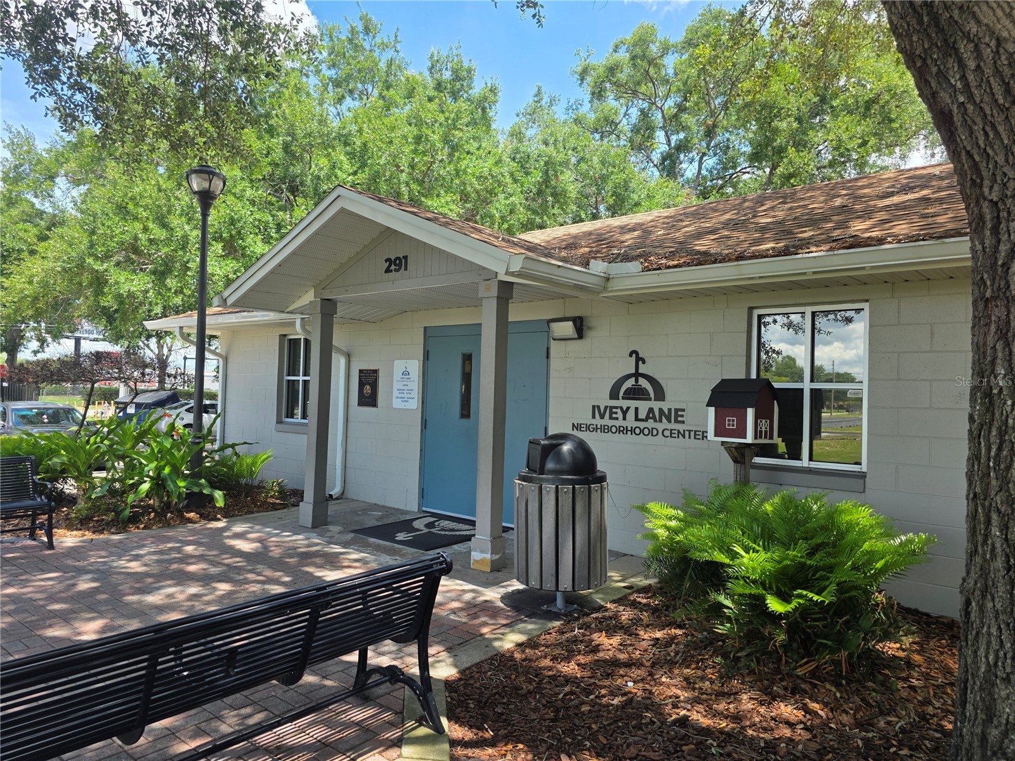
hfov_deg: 73.9
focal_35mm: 23
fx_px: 674
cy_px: 380
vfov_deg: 58.9
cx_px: 508
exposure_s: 1/1433
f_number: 1.7
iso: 80
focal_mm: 6.3
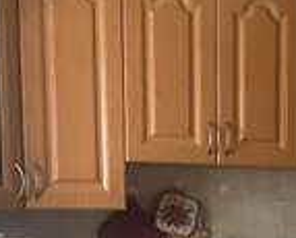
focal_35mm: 85
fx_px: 746
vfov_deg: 17.2
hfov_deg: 21.9
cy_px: 298
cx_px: 273
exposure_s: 1/60
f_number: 1.6
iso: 160
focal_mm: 4.2
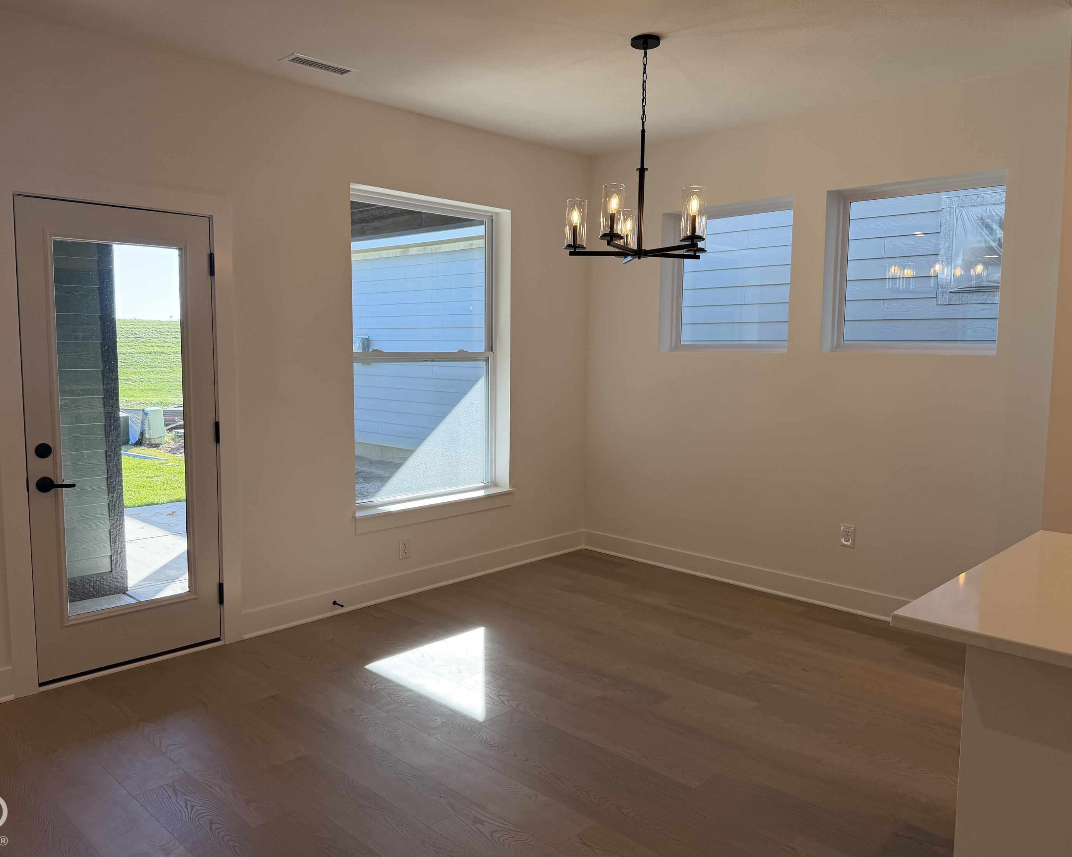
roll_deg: -2.2
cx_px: 512
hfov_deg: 66.0
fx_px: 825
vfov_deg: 54.9
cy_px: 425
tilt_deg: -5.7
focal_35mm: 26
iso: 80
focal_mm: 6.76
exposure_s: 1/272
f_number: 1.78
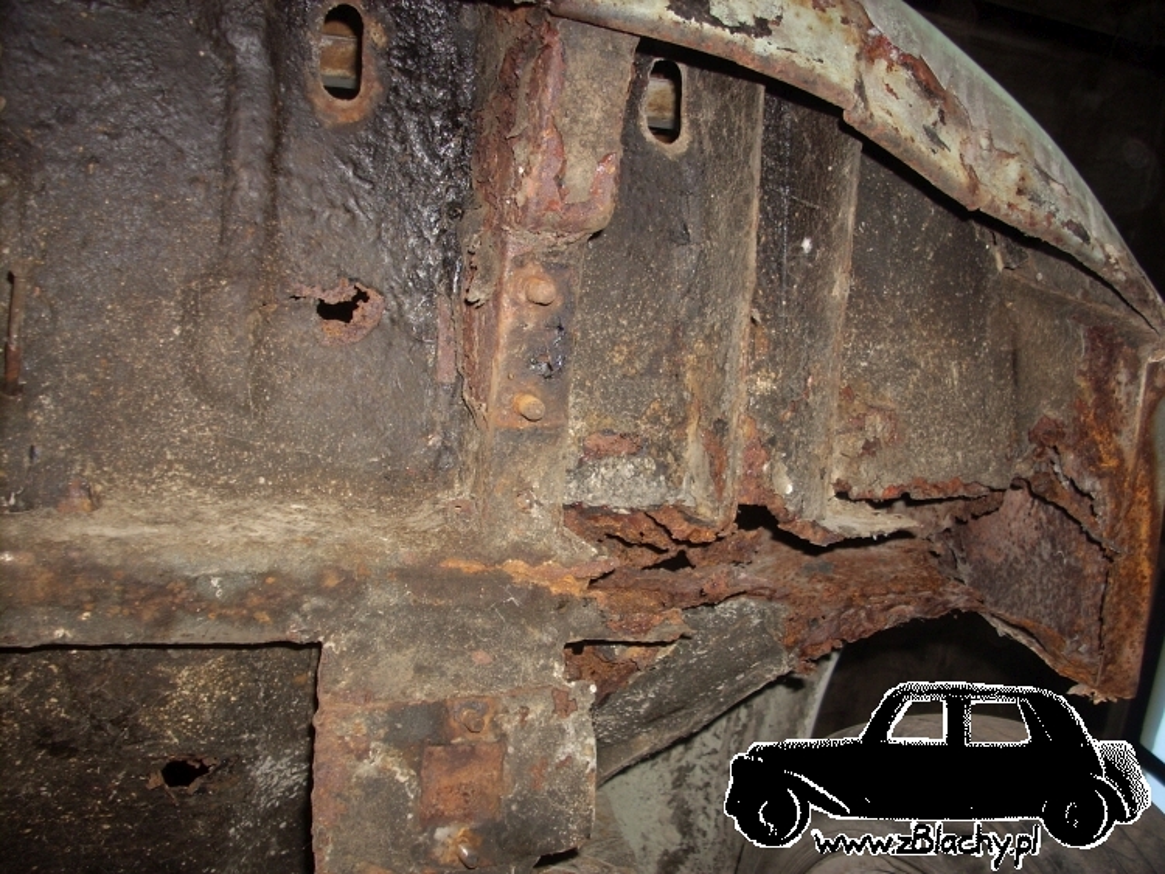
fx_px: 1246
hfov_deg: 50.1
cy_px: 437
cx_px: 582
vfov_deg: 38.7
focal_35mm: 37
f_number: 2.8
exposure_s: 1/60
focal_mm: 6.2
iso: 64
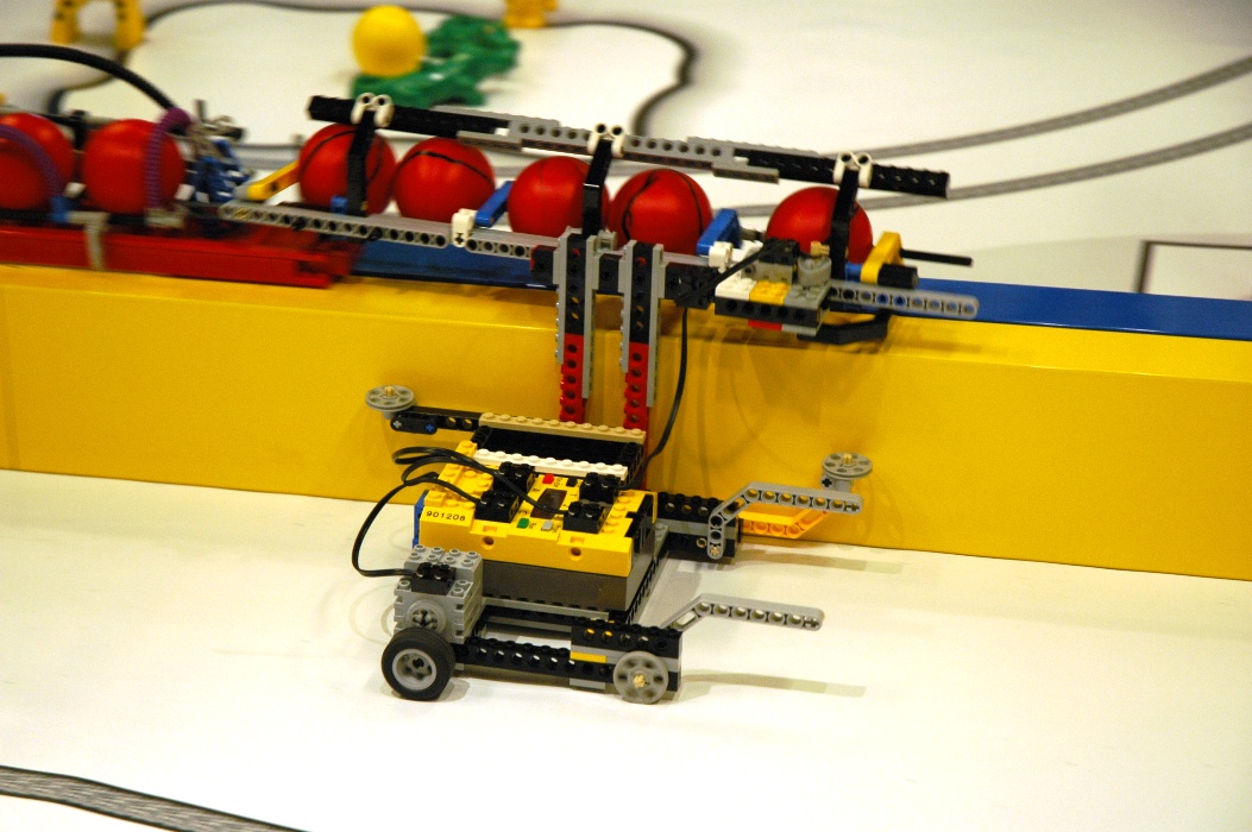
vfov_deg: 14.7
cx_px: 626
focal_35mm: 93
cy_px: 416
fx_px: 3231
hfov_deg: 21.9
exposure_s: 1/80
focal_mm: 62
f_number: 4.5
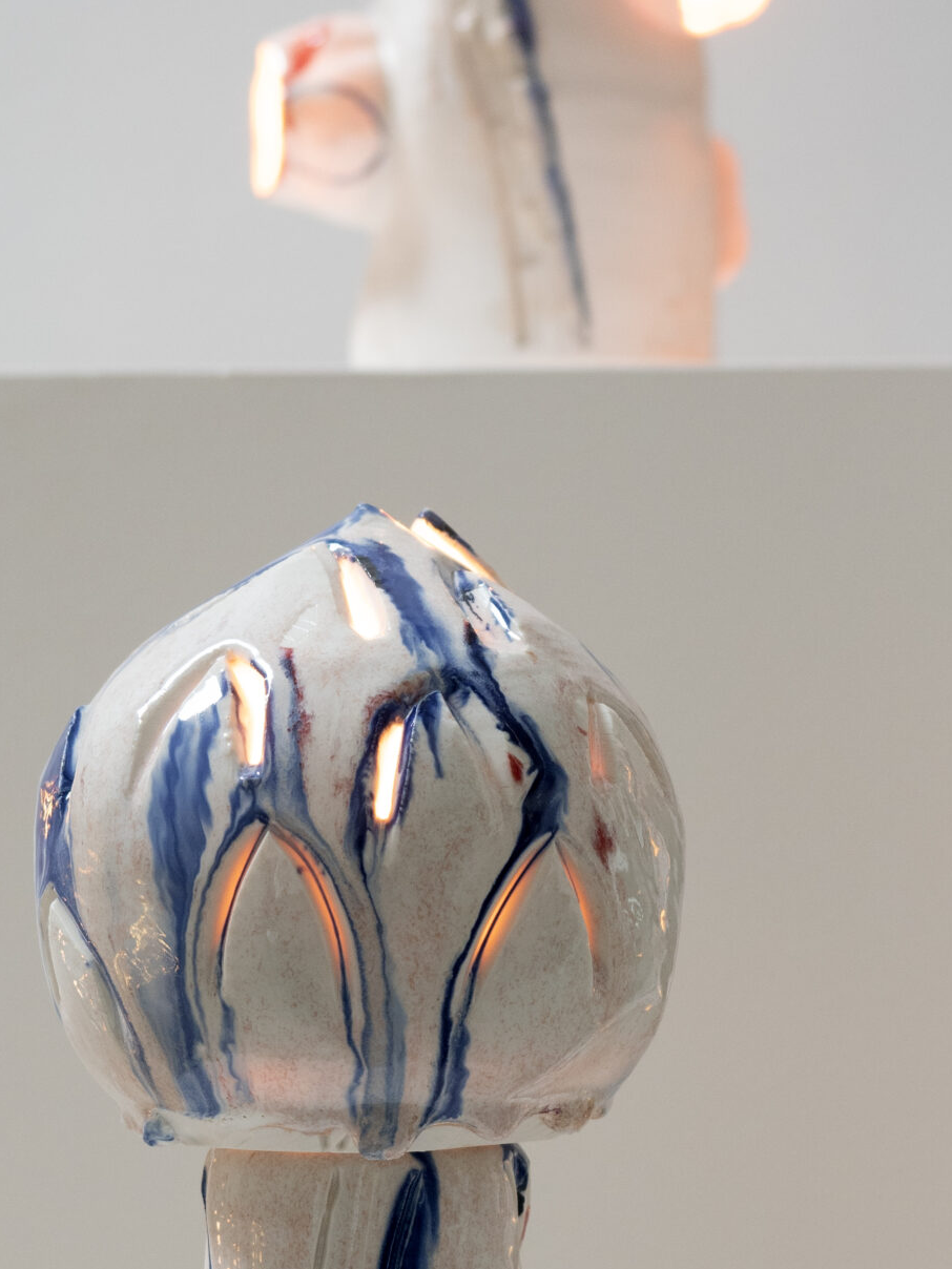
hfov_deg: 16.6
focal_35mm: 89
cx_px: 485
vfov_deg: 21.8
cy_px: 949
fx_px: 3264
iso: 400
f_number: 2.8
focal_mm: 21
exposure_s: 1/60
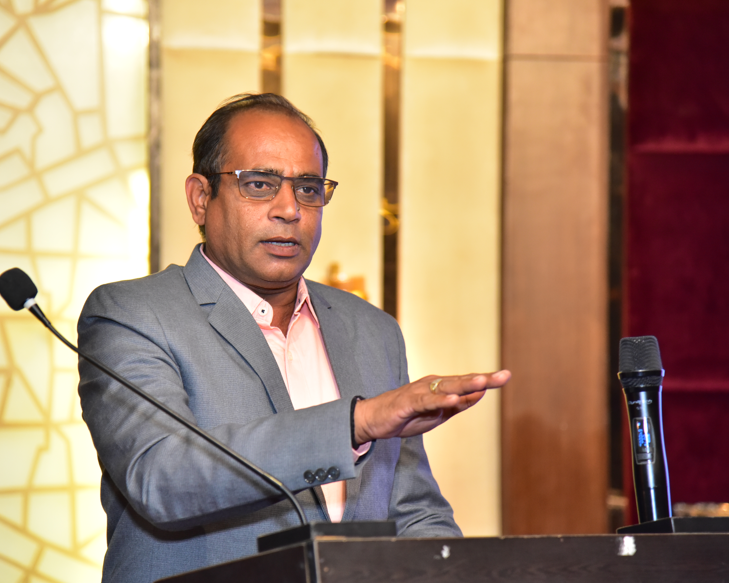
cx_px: 318
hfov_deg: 14.2
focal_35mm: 136
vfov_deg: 11.4
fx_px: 2934
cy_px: 293
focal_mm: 120
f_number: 4
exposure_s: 1/125
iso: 3200
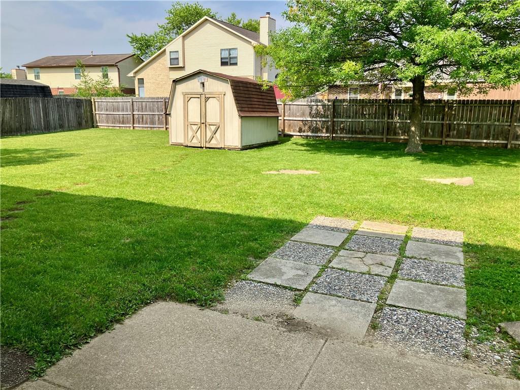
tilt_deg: -12.3
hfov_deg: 63.4
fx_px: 421
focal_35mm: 28
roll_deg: -0.3
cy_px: 195
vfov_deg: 49.7
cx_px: 260
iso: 32
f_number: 1.8
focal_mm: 3.99
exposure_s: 1/1215
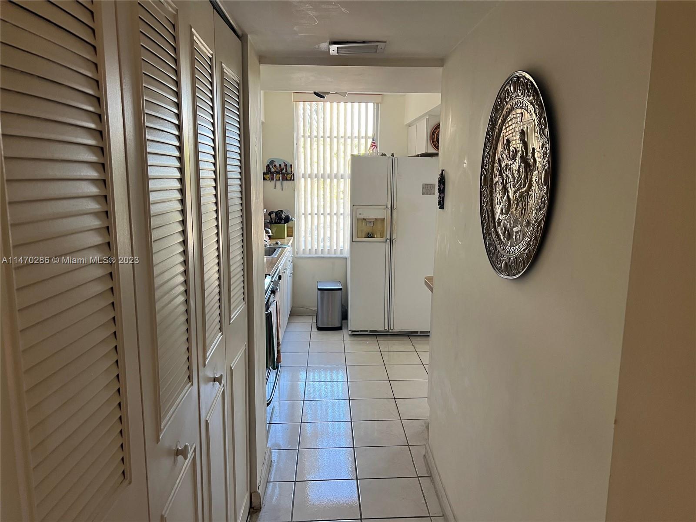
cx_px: 348
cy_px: 261
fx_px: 523
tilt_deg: -9.9
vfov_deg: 53.1
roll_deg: -0.9
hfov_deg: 67.3
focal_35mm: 26
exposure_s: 1/60
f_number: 1.5
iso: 100
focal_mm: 5.7
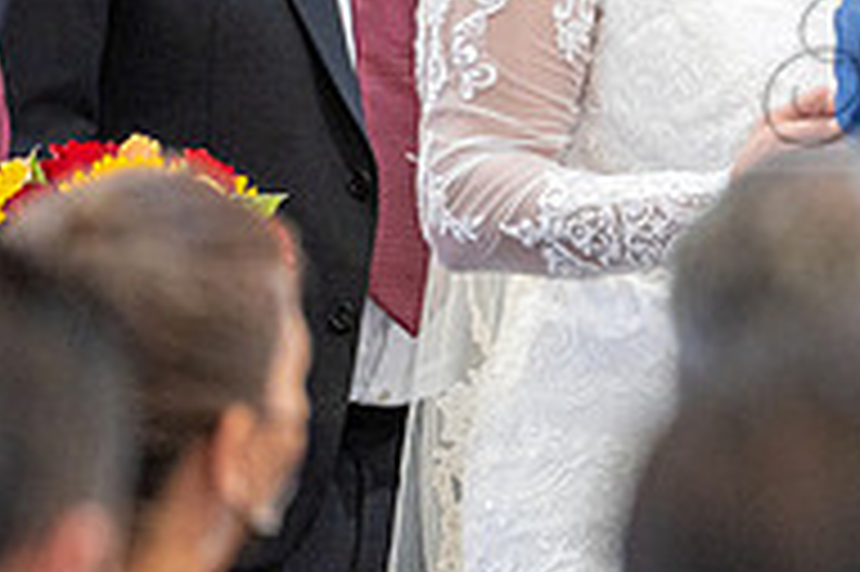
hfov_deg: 3.4
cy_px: 63
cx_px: 1117
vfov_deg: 2.3
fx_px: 14488
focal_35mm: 607
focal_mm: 200
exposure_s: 1/200
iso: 1600
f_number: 2.8
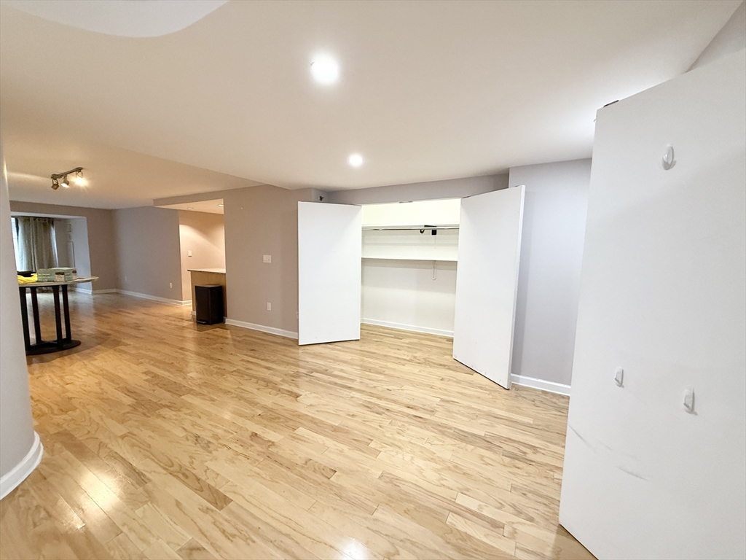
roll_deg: -0.9
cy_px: 280
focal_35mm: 14
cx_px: 373
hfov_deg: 102.1
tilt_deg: -5.4
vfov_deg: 85.7
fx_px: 302
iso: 200
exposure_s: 1/60
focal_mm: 2.22
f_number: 2.2
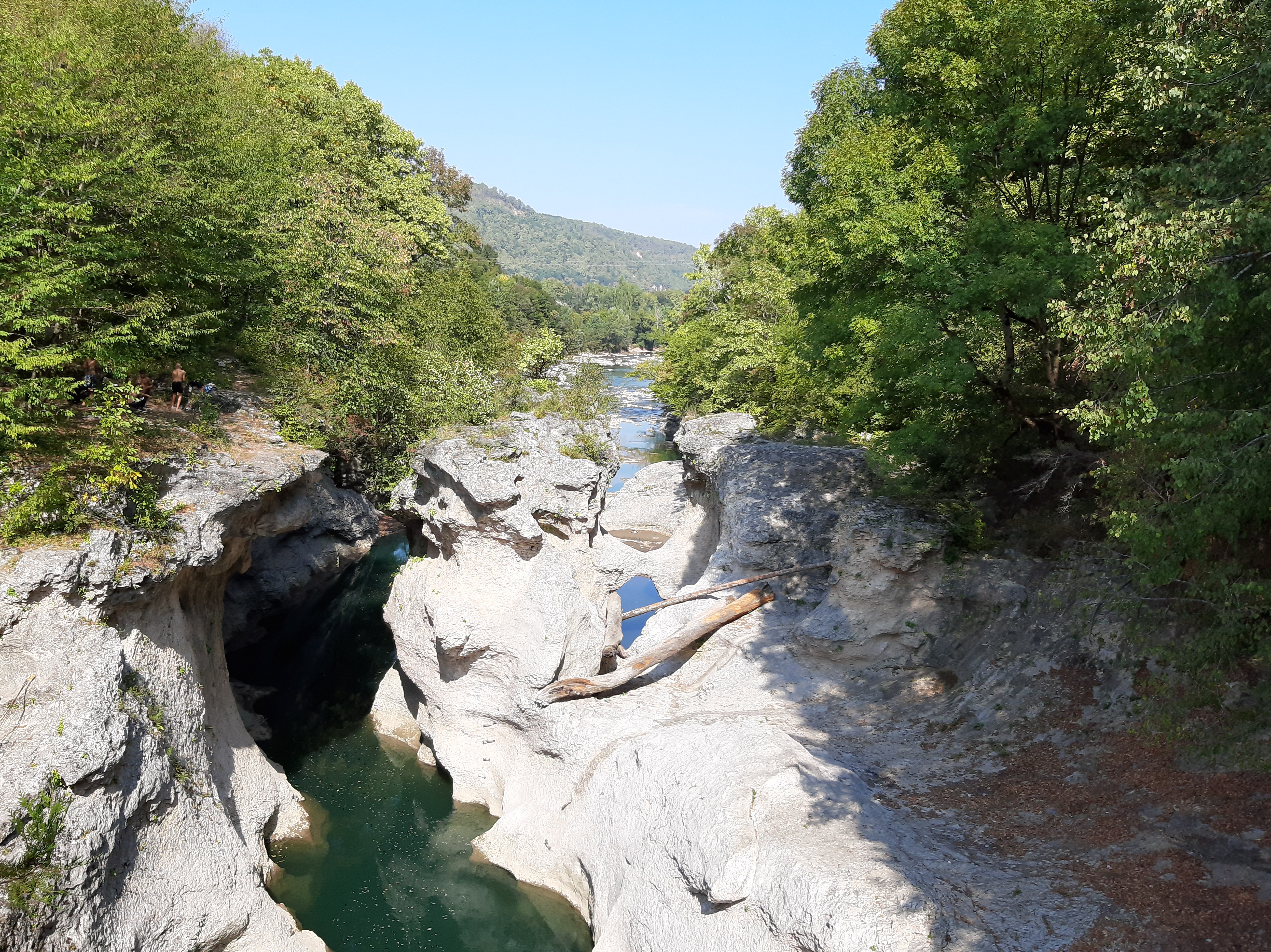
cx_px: 588
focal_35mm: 30
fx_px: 1101
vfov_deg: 46.7
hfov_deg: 59.9
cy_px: 497
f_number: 1.7
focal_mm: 3.93
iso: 40
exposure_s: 1/936
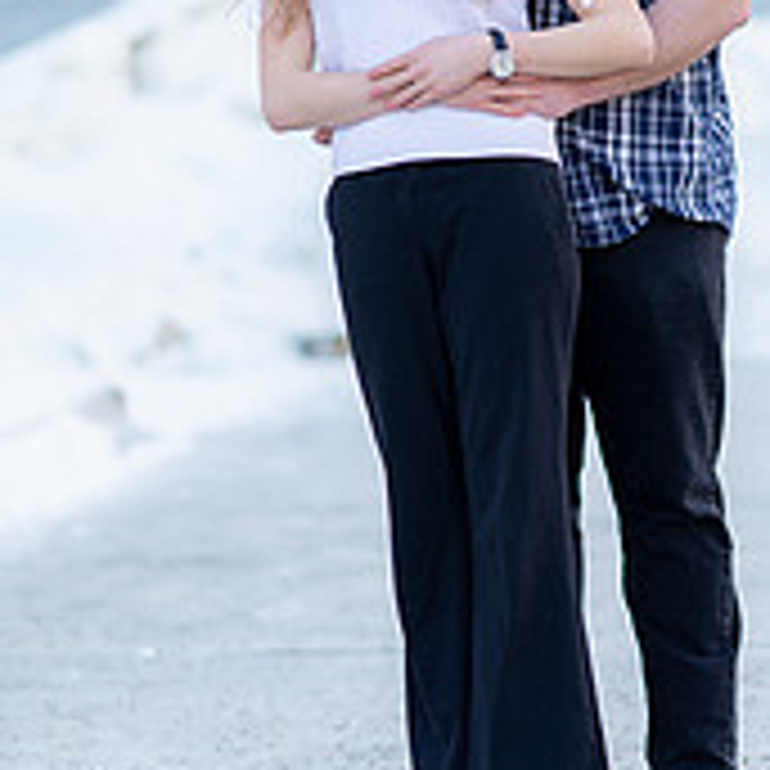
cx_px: 531
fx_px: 4782
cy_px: 257
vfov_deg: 9.2
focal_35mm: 190
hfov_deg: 9.2
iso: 100
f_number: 1.4
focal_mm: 85
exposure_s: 1/1600
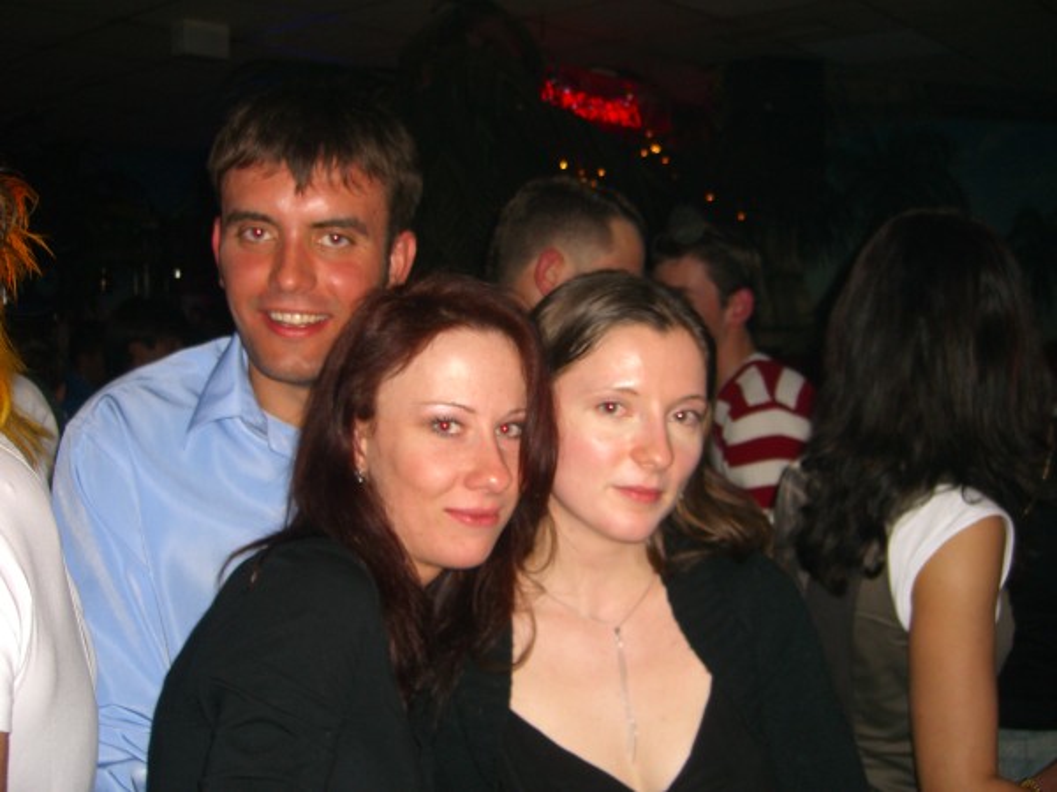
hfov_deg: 49.0
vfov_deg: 37.7
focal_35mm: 38
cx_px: 528
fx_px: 1160
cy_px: 396
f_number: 2.8
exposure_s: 1/60
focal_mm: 7.9
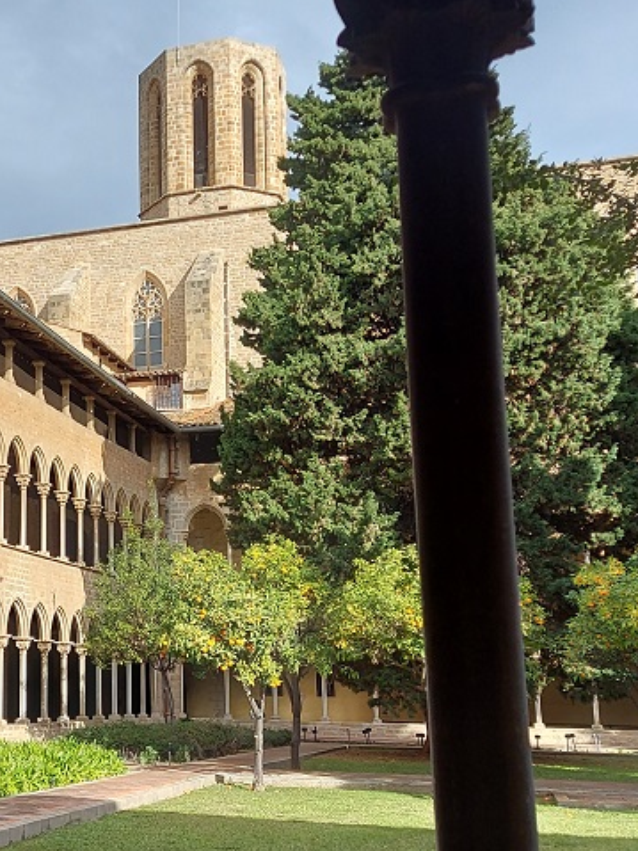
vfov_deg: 37.5
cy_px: 419
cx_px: -6
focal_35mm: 51
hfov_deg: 26.9
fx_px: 1254
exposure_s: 1/861
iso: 32
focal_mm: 5.23
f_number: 1.8
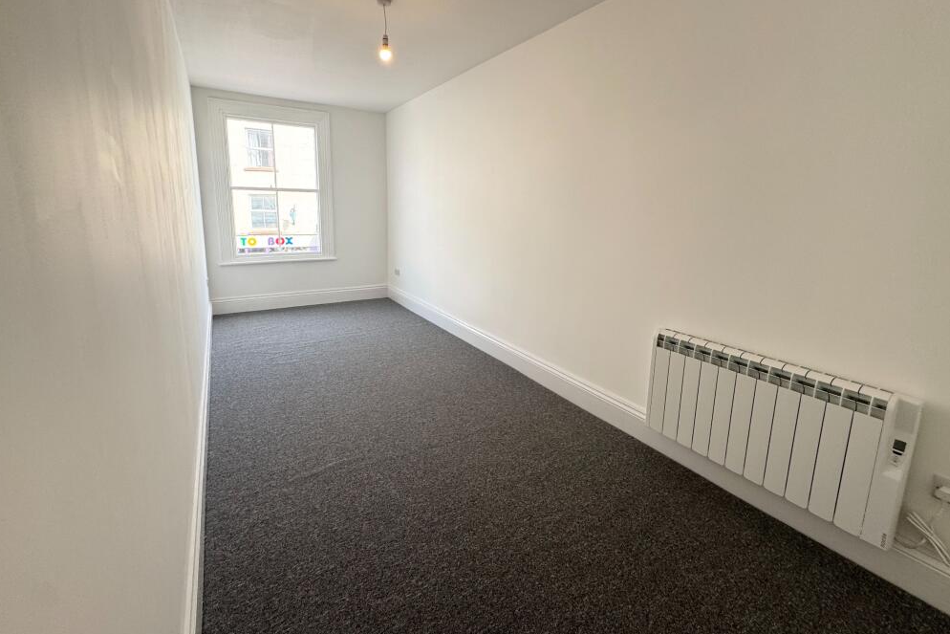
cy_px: 273
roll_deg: -1.7
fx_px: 396
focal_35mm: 15
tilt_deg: -10.7
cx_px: 467
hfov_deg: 100.4
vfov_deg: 76.9
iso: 40
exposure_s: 1/124
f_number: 2.2
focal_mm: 2.22
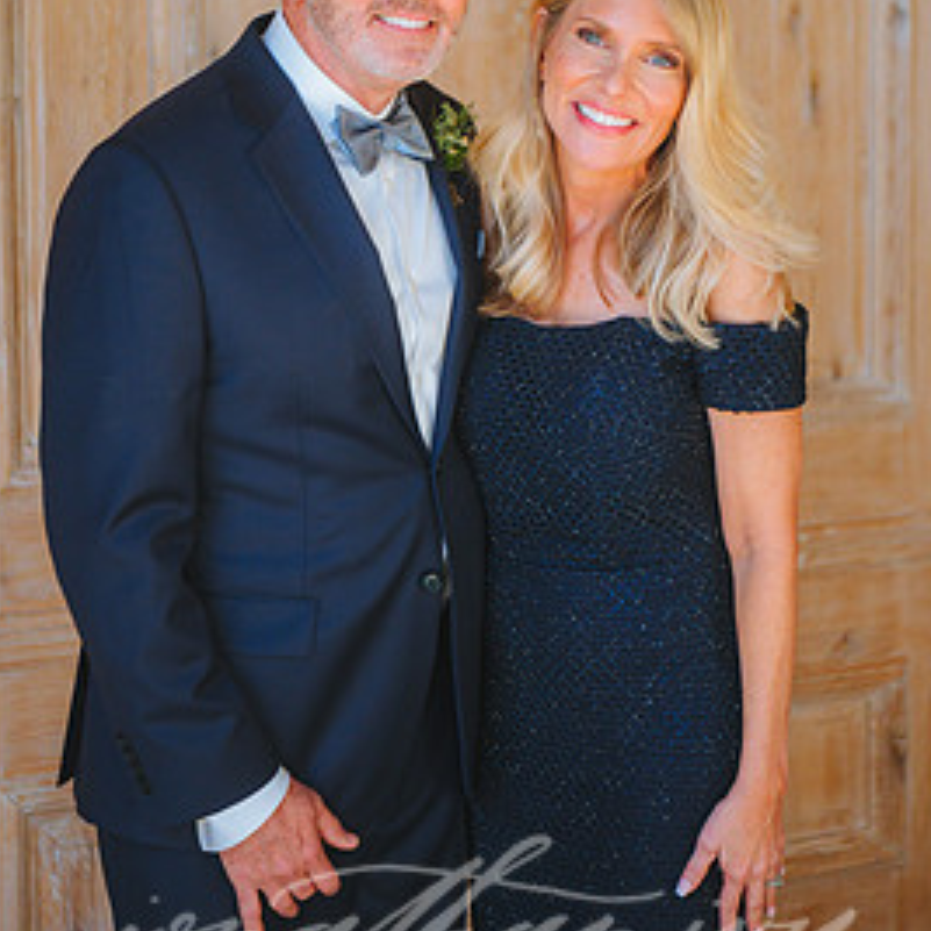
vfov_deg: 17.3
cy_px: 296
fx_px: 3043
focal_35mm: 100
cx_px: 448
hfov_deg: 17.4
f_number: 2.8
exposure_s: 1/1000
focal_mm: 70
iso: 1250
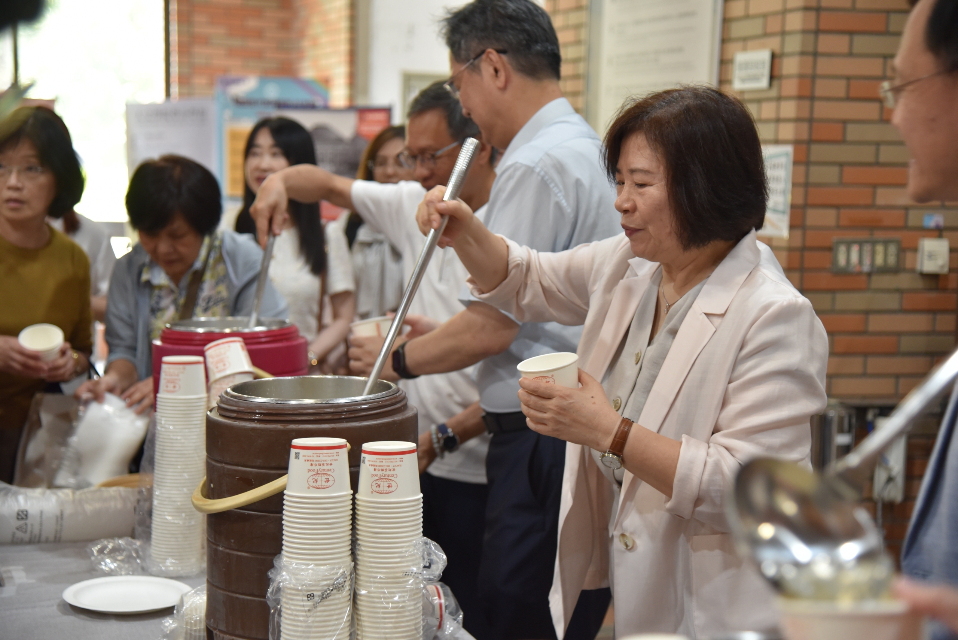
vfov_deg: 20.9
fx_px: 1730
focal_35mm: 65
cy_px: 320
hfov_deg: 30.9
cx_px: 479
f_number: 4
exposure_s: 1/60
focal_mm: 65
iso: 1600
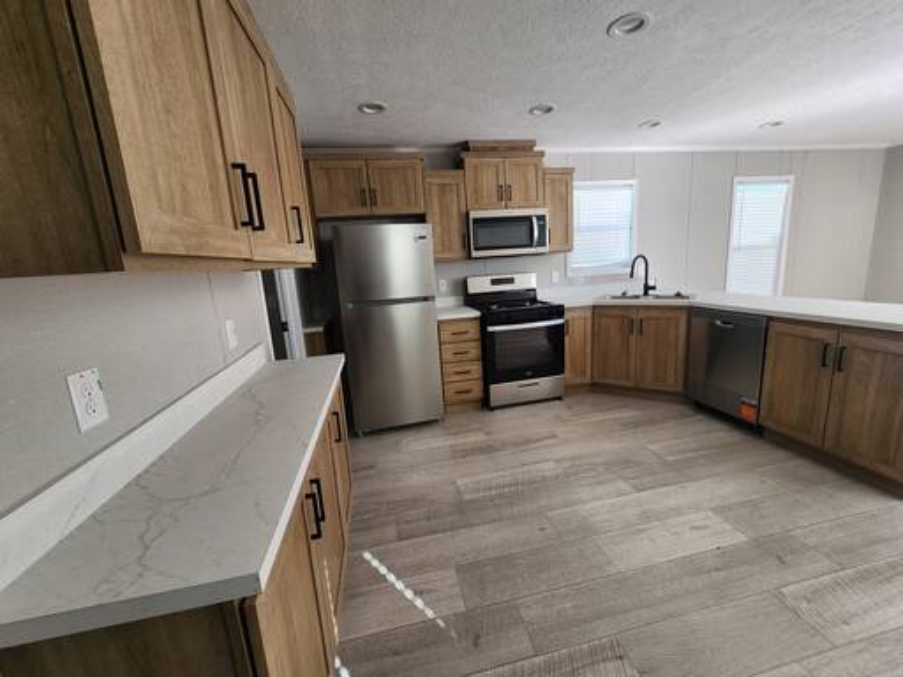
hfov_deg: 106.2
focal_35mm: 13
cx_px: 452
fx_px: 339
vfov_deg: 89.9
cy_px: 338
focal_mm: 2.2
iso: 80
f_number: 2.2
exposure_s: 1/120
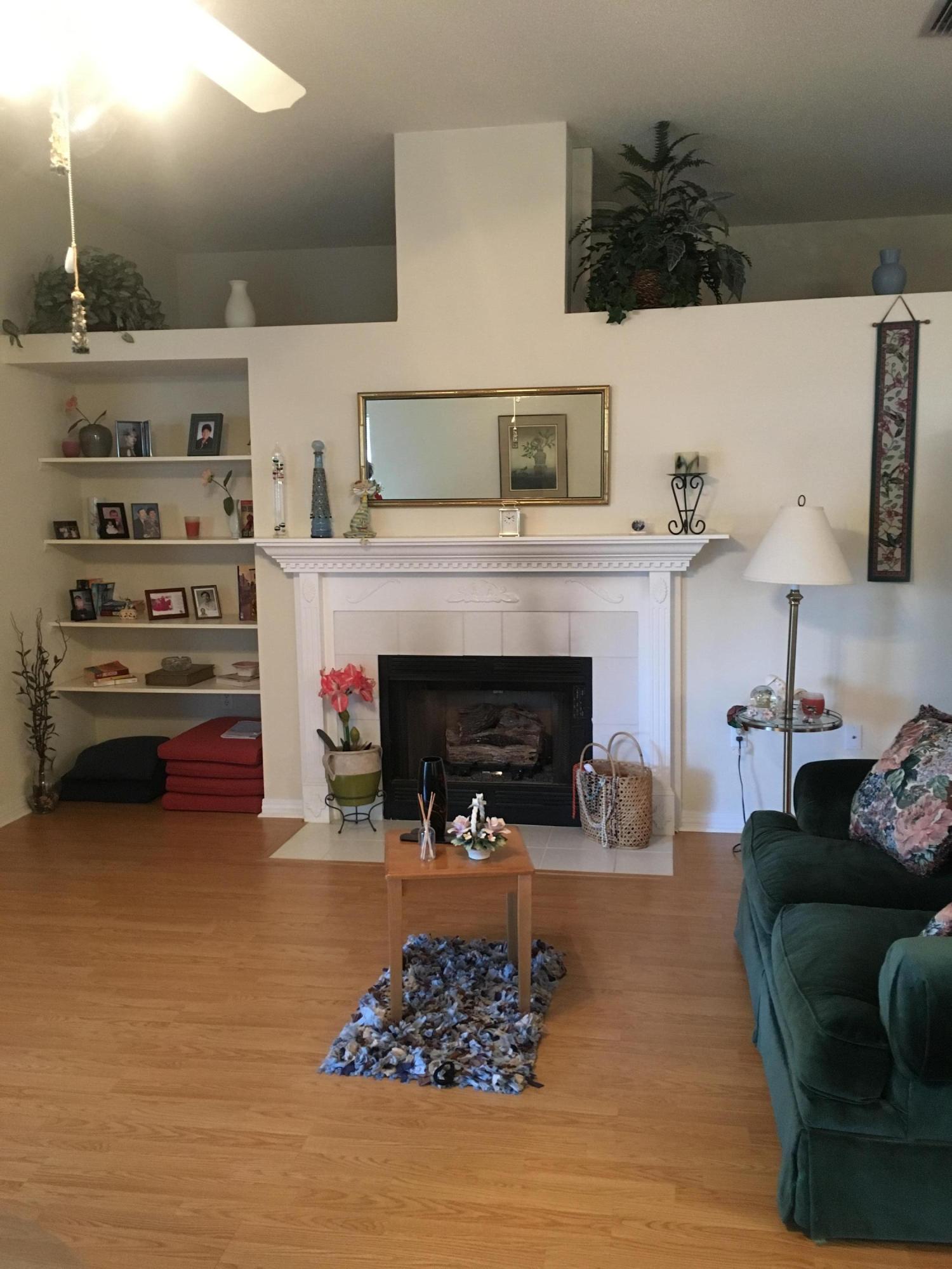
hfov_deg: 48.2
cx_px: 476
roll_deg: +0.7
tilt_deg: -7.1
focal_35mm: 29
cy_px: 634
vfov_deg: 61.7
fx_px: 1063
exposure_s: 1/20
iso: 200
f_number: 2.2
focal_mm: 4.15
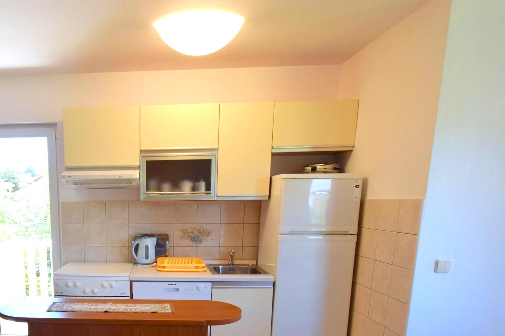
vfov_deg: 47.3
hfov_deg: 64.8
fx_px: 365
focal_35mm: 26
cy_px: 261
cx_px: 120
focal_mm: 10
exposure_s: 1/125
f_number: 5.6
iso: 400
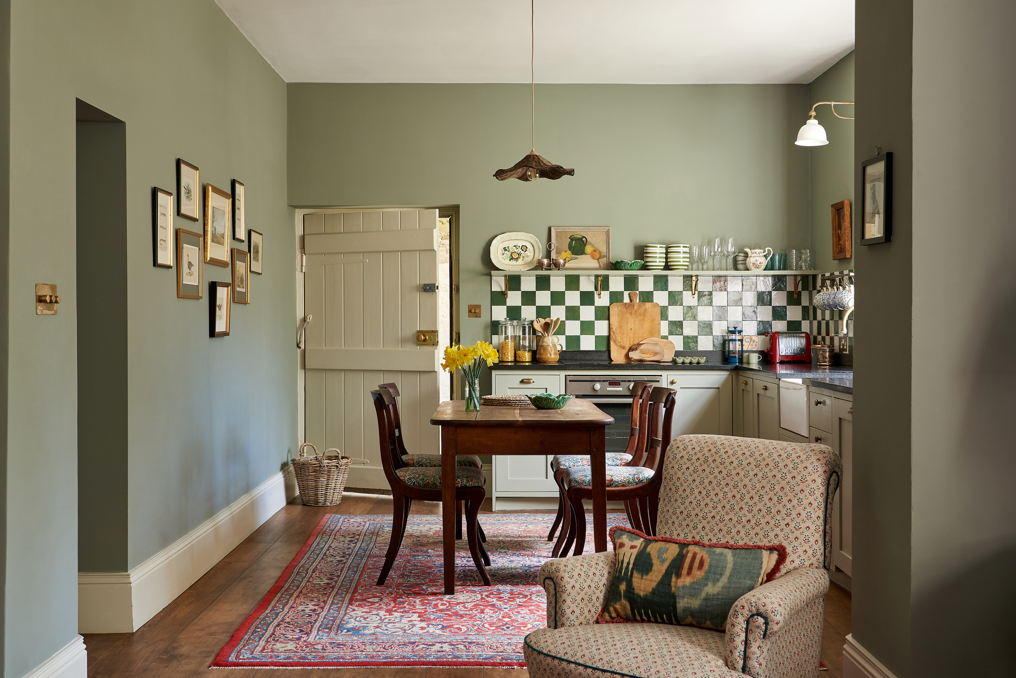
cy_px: 339
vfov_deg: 33.4
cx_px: 508
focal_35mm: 40
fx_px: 1129
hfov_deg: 48.4
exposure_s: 1/1.3
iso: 320
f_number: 11
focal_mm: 40
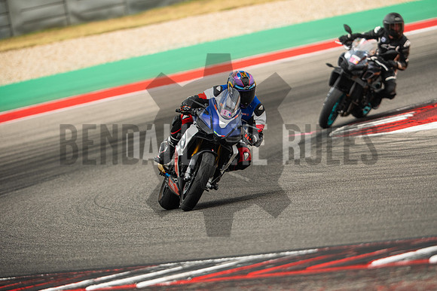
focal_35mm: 420
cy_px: 146
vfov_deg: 3.3
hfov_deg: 4.9
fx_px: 5099
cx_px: 218
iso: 400
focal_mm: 280
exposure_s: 1/2000
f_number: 2.8
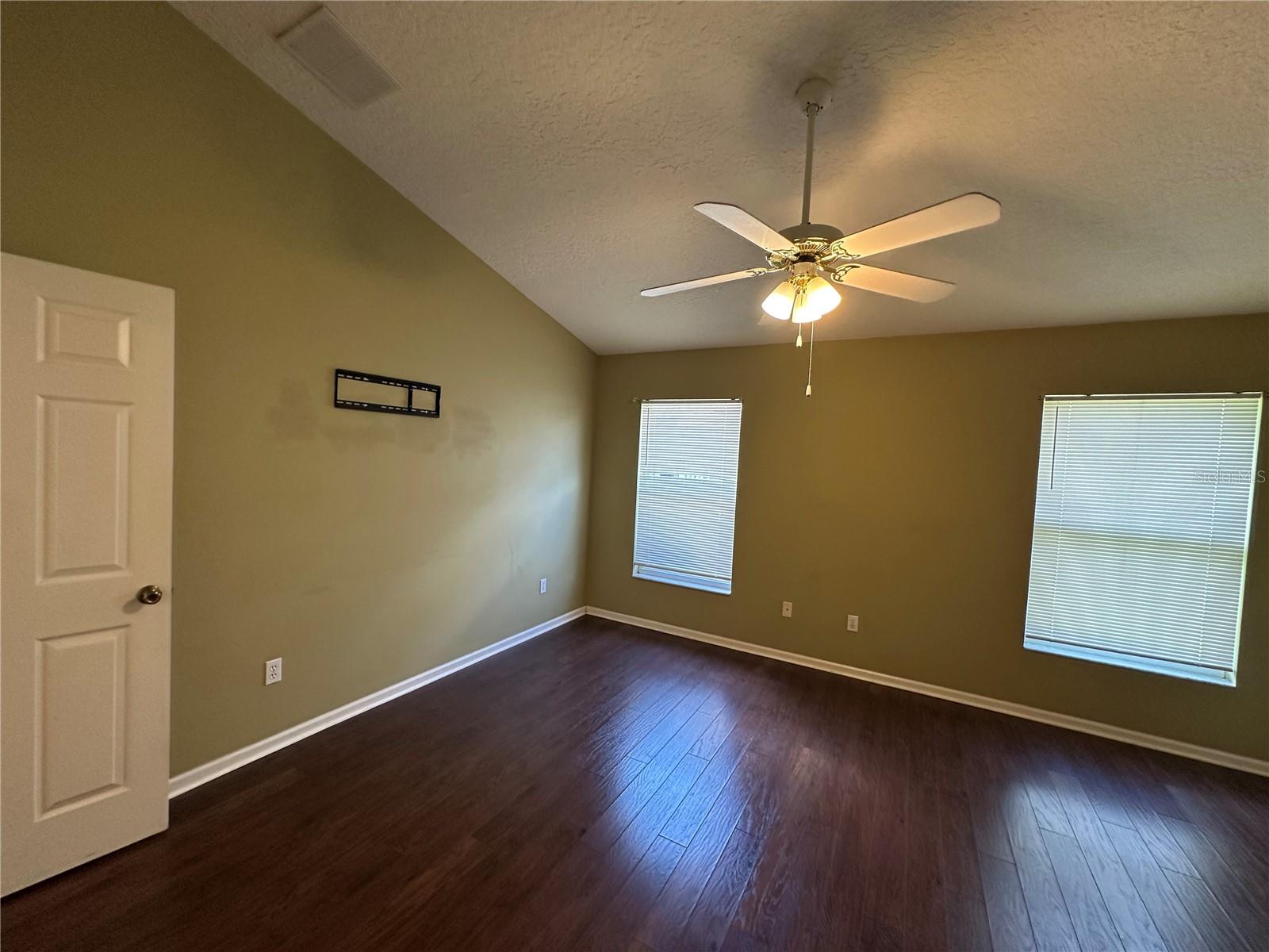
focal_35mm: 14
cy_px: 476
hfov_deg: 102.1
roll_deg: -2.5
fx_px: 513
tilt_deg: -2.2
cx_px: 634
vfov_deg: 85.7
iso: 200
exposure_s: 1/60
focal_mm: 2.22
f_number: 2.2
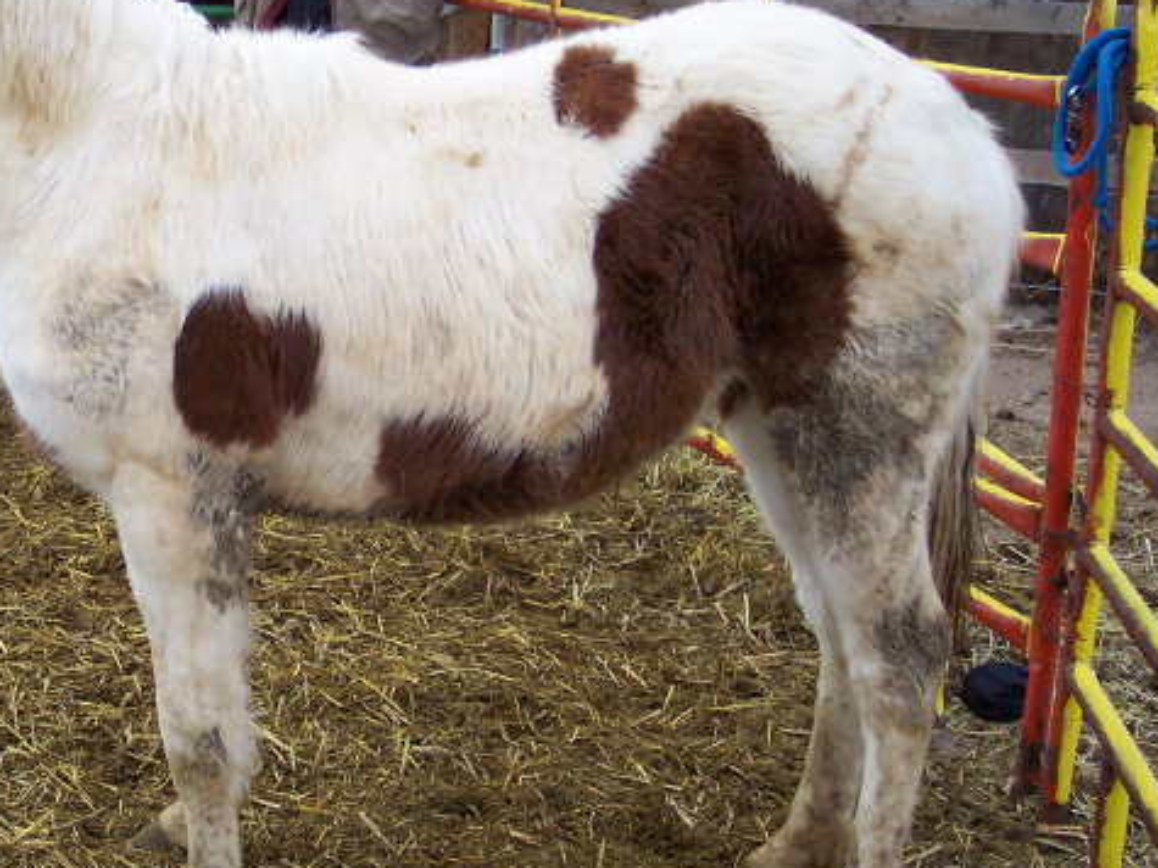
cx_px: 322
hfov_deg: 33.8
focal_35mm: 56
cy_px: 351
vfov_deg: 26.0
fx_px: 1873
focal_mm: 8
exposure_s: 1/700
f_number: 2.8
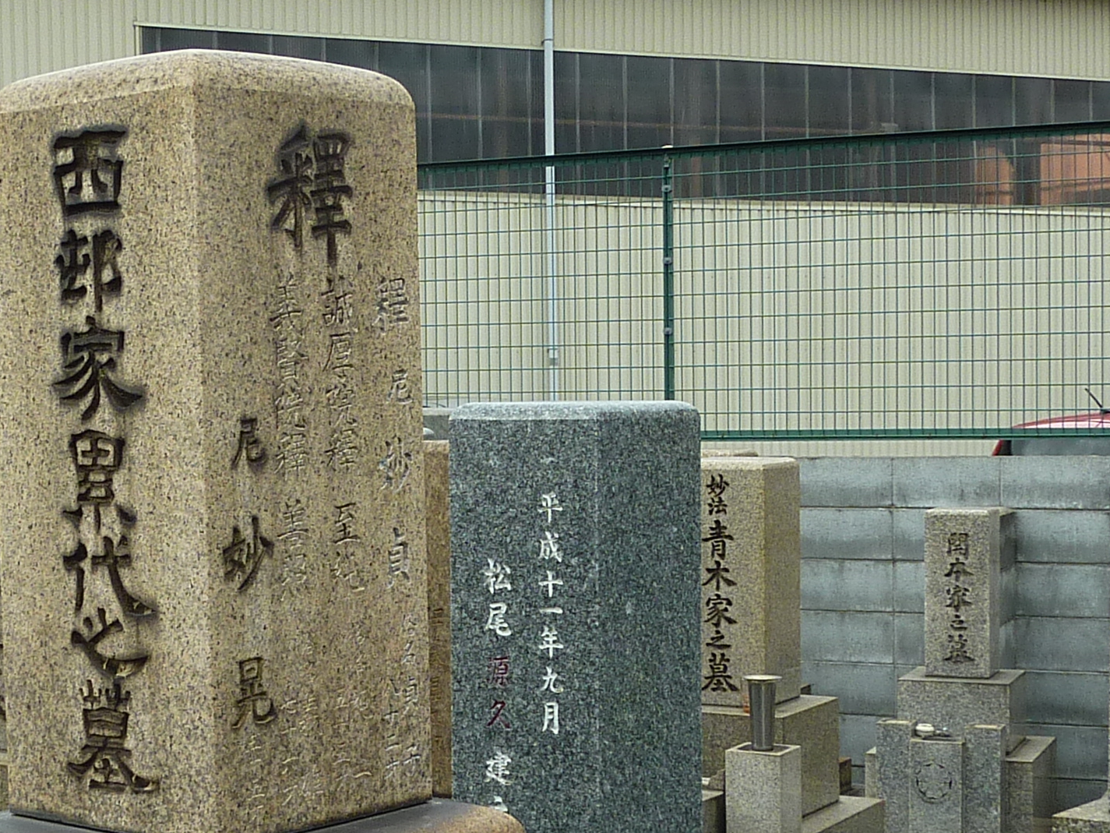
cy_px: 493
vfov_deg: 21.3
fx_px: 2213
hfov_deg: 27.9
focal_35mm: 69
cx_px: 347
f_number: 4
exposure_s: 1/250
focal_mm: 4.4
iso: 80
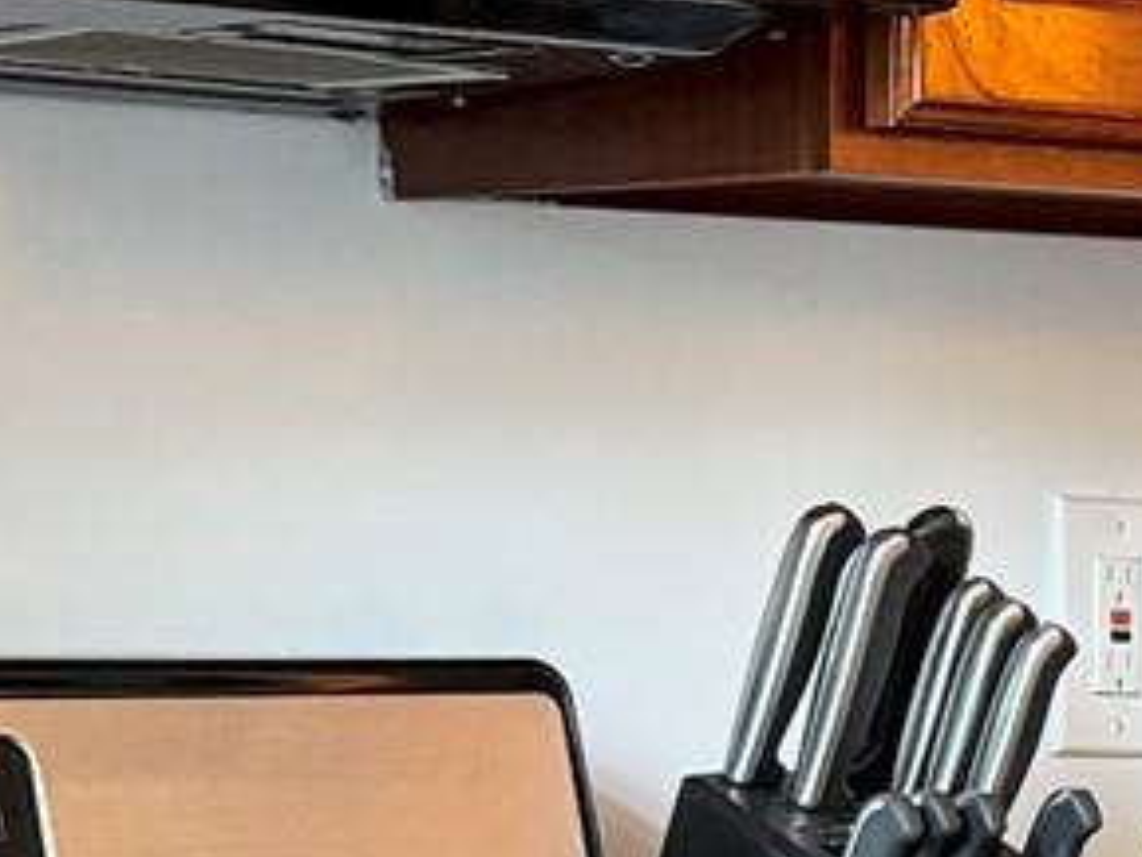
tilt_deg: -3.3
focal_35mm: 170
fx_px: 5611
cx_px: 1450
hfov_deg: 11.3
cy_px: 869
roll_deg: +0.8
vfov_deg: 8.7
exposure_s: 1/60
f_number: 1.78
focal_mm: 6.76
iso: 250
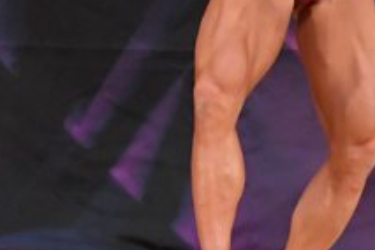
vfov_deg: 1.3
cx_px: -156
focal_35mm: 1035
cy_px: -18
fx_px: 10780
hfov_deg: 2.0
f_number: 5.6
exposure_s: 1/400
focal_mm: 190
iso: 5600
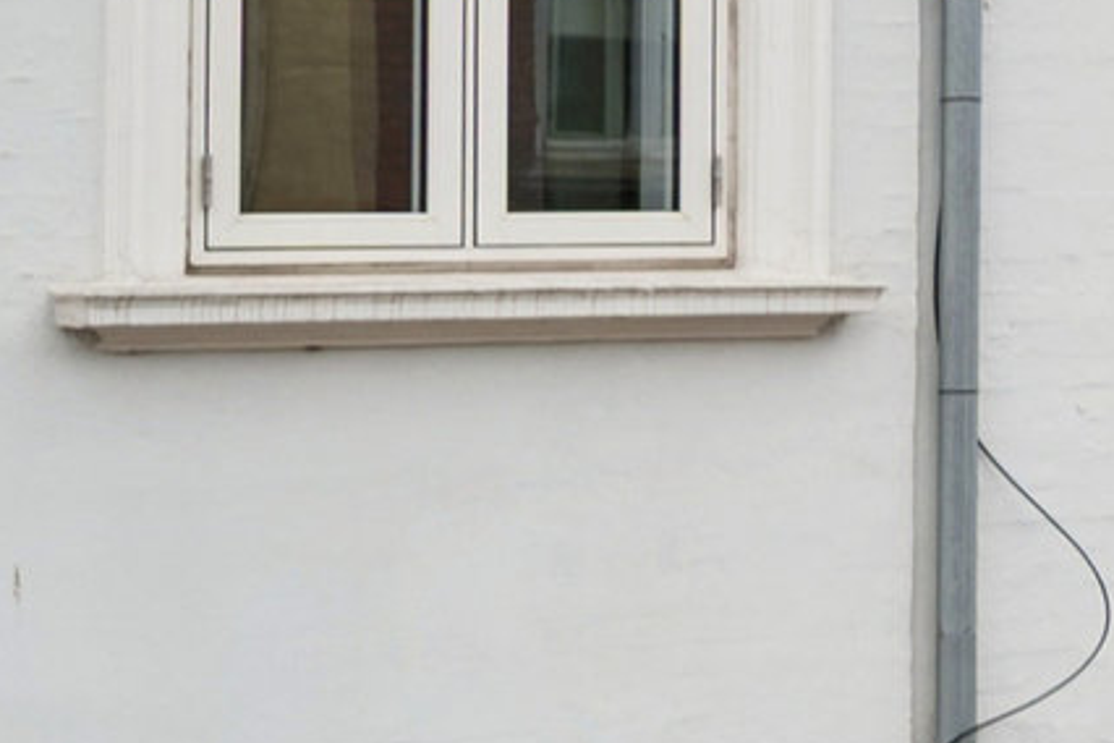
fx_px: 5122
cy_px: 819
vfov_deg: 8.2
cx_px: 3559
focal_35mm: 166
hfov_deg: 9.3
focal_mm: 23.5
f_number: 5
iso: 100
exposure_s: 1/250
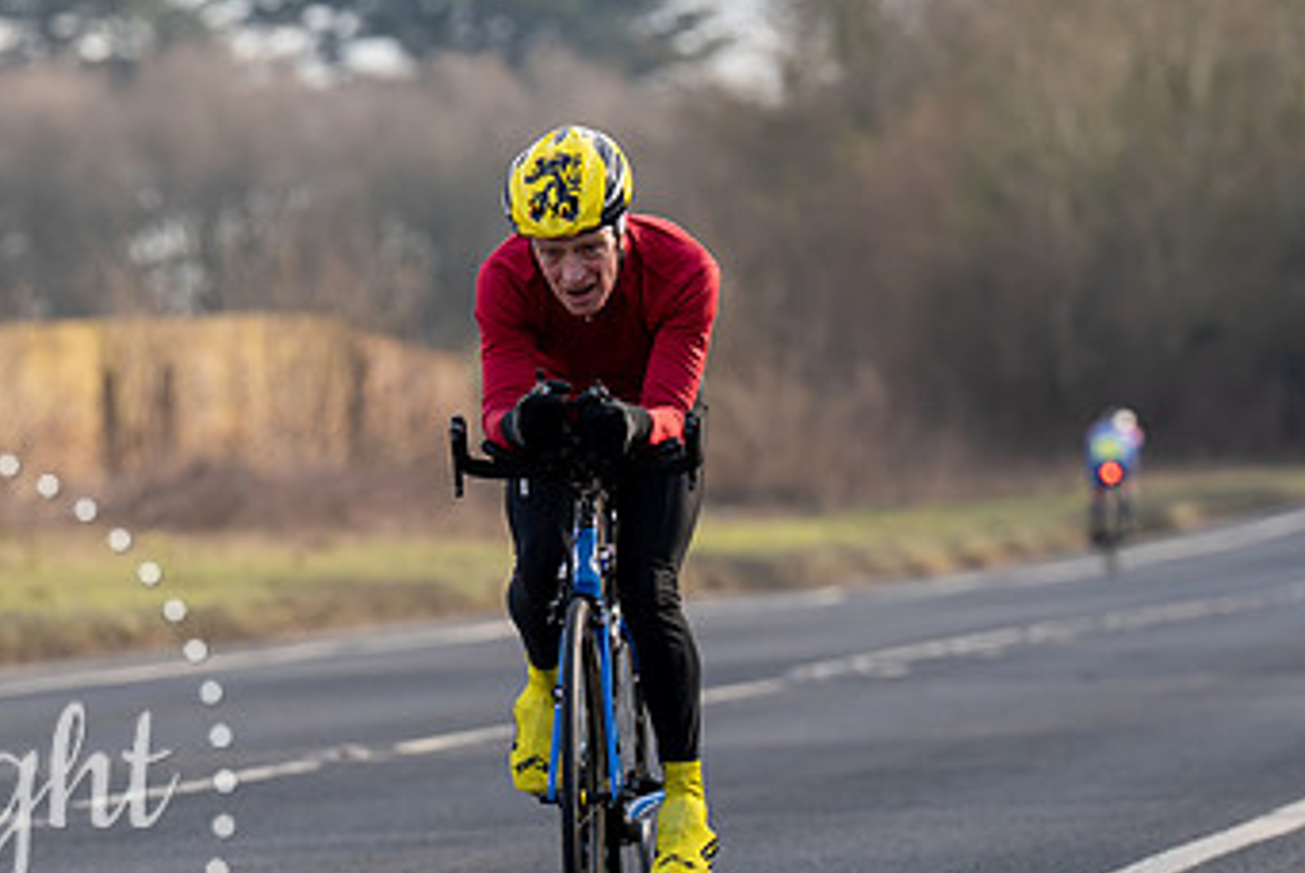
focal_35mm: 445
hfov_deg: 4.6
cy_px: 388
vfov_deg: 3.1
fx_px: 16145
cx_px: 642
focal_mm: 178
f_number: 4
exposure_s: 1/800
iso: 160
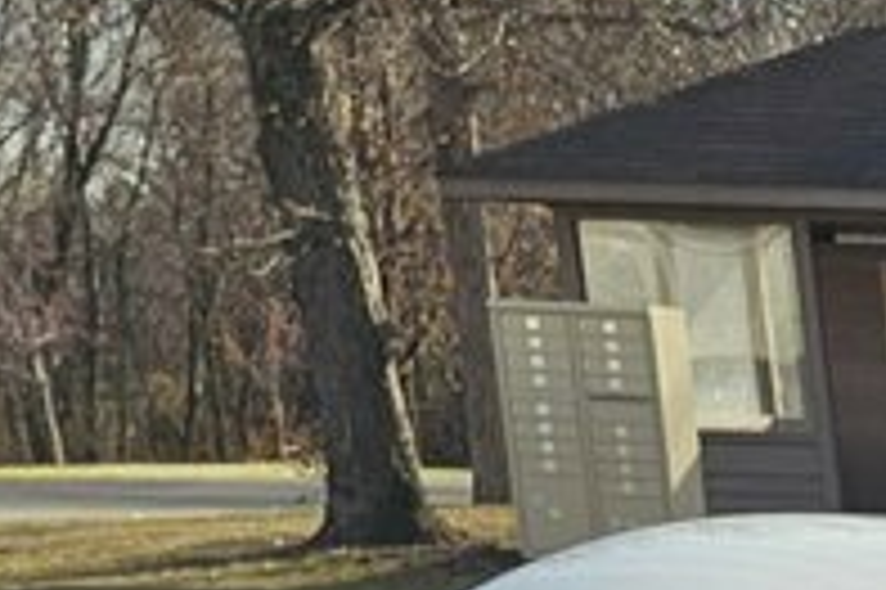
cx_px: 2316
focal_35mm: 146
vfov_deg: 8.3
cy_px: 1599
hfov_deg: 11.1
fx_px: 3590
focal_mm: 6.3
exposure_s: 1/719
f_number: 1.7
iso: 20
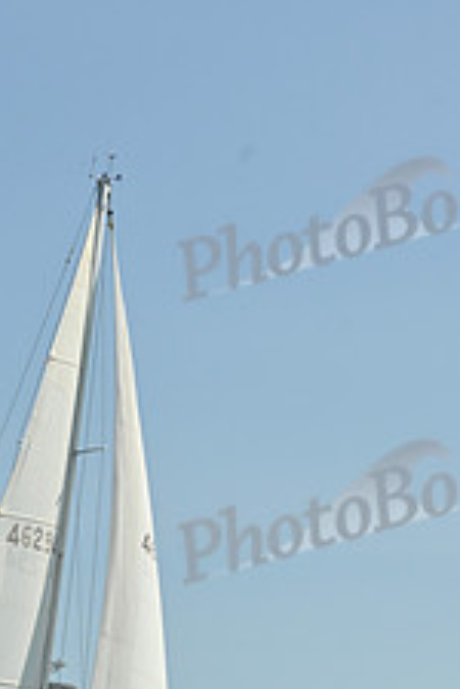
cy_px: 707
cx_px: 20
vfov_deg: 9.9
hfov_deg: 6.6
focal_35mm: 206
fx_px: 3948
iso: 320
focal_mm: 80
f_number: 10
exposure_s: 1/1250
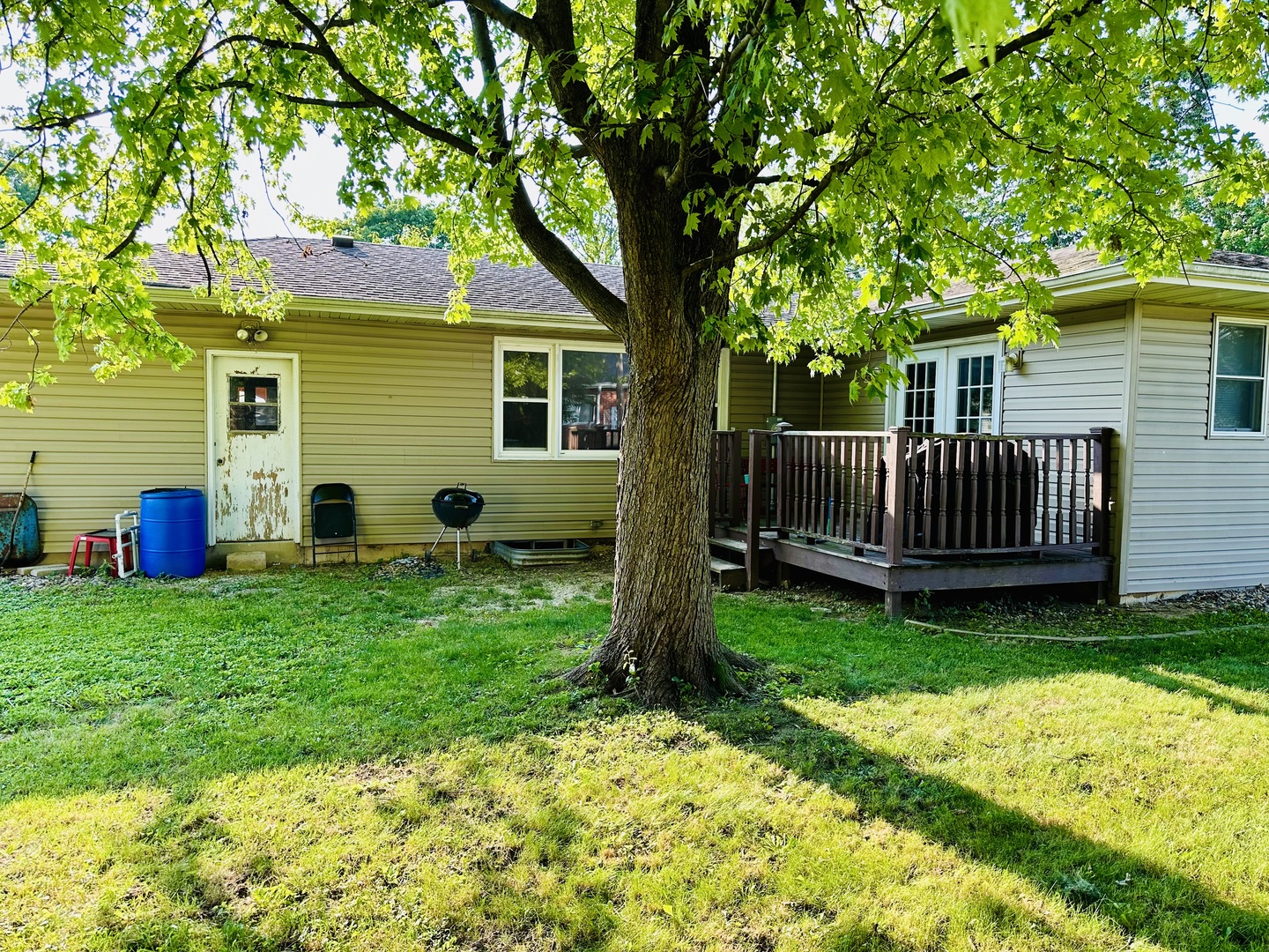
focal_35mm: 24
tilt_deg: -3.1
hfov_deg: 71.6
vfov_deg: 56.8
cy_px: 476
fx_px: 880
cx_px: 634
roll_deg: -1.2
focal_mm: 6.86
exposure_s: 1/448
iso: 80
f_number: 1.78
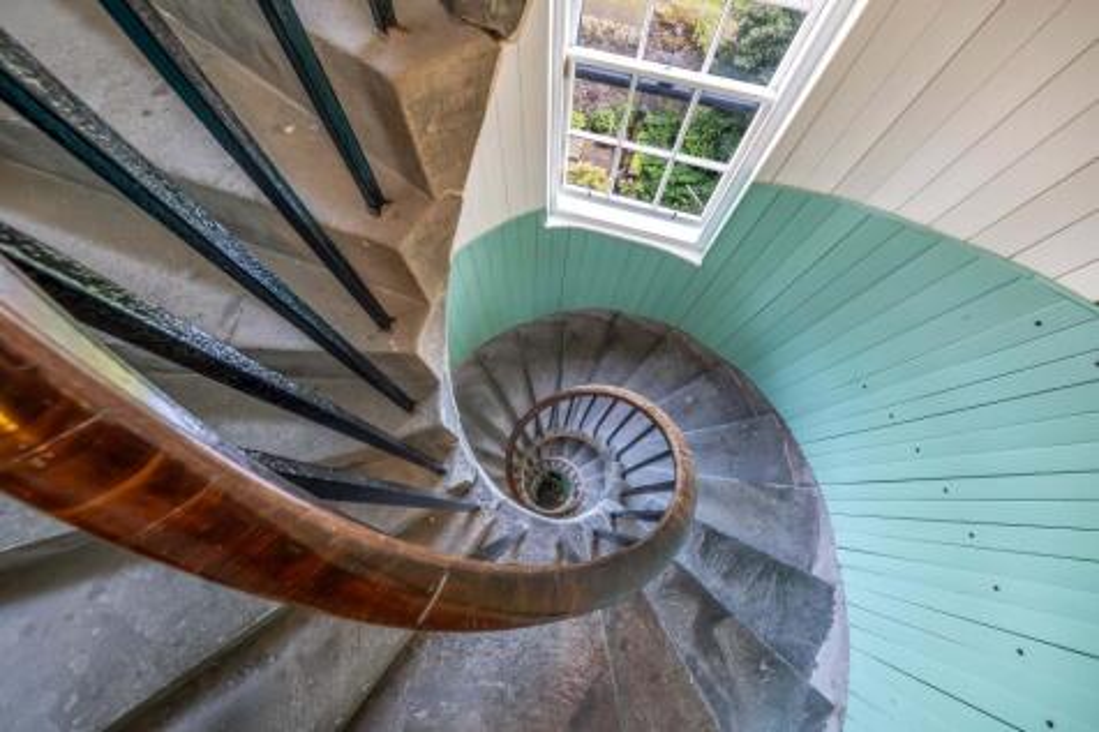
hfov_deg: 112.6
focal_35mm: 12
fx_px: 366
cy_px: 366
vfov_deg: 90.0
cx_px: 550
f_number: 5.6
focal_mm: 8
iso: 250
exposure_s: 1/6
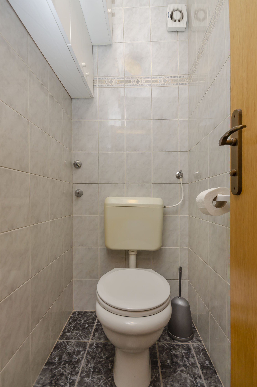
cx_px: 128
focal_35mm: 18
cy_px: 194
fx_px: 194
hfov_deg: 67.2
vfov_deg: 90.1
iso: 400
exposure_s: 1/60
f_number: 8
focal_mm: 12
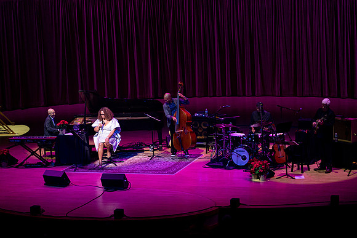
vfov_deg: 12.1
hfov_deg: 18.1
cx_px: 178
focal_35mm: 113
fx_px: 1121
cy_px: 119
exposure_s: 1/320
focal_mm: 113
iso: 2500
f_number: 5
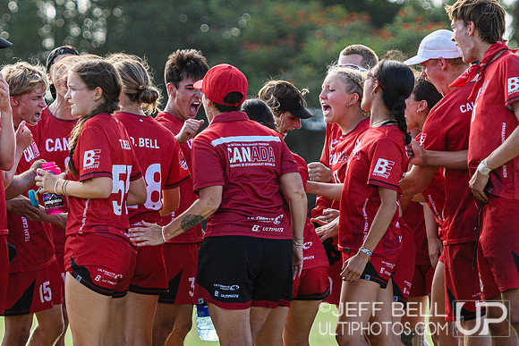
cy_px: 172
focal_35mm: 388
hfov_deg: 5.3
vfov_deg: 3.5
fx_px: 5595
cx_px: 279
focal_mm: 135
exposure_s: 1/1250
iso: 100
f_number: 3.2
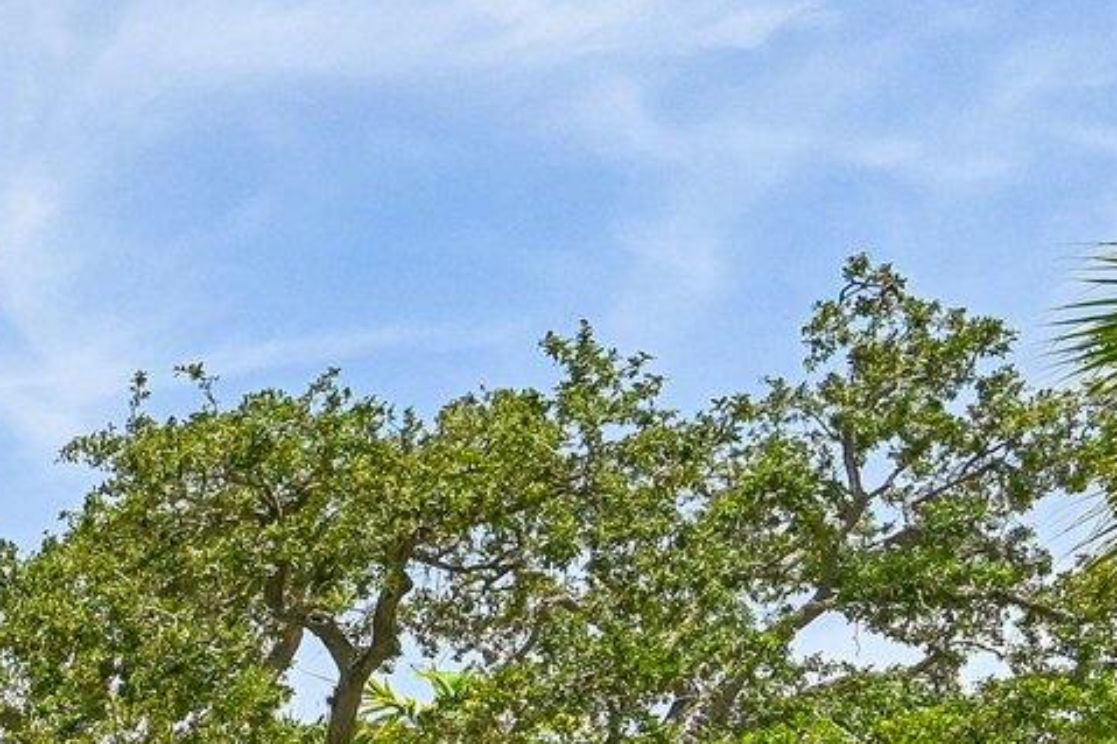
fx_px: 2455
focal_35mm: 79
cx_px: -592
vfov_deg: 17.2
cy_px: 206
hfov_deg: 21.3
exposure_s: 1/6400
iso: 2500
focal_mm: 18.5
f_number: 11
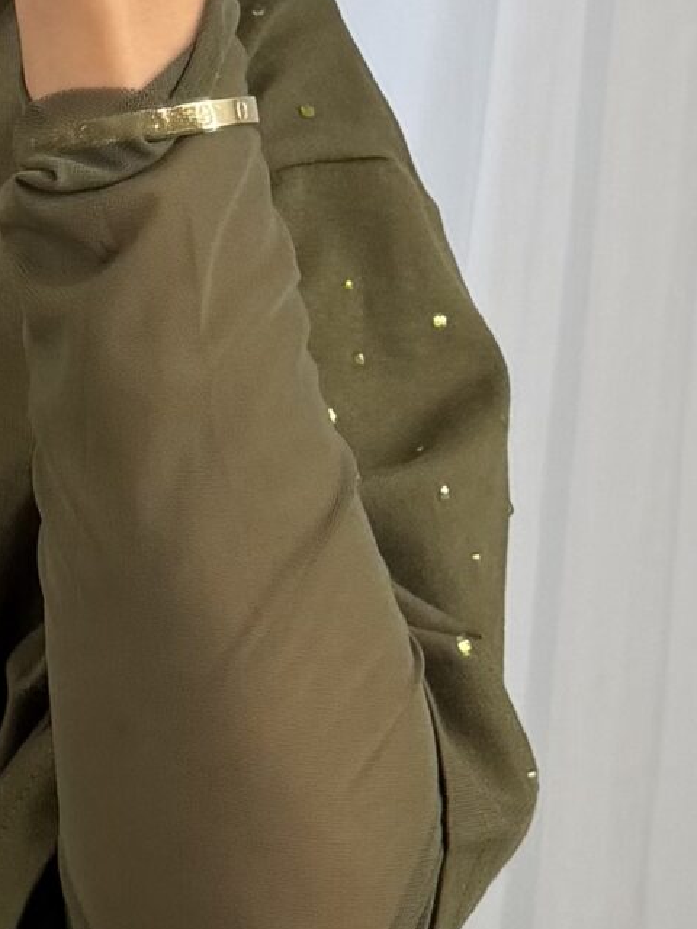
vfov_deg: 16.8
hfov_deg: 13.5
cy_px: 1682
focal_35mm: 96
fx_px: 2577
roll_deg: -4.5
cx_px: -636
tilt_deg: -21.7
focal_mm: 6.76
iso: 80
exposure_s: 1/100
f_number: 1.78
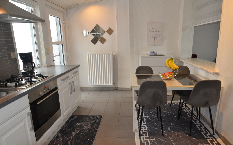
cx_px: 118
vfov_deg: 55.0
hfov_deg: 79.6
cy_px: 70
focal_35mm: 22
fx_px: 140
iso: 560
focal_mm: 14
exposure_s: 1/60
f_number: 3.8
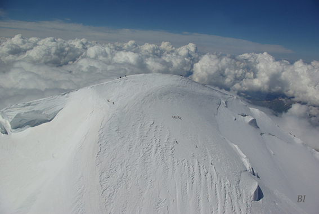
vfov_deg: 43.8
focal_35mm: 30
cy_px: 107
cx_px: 160
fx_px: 266
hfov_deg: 61.8
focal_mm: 20
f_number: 13
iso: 200
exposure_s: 1/750
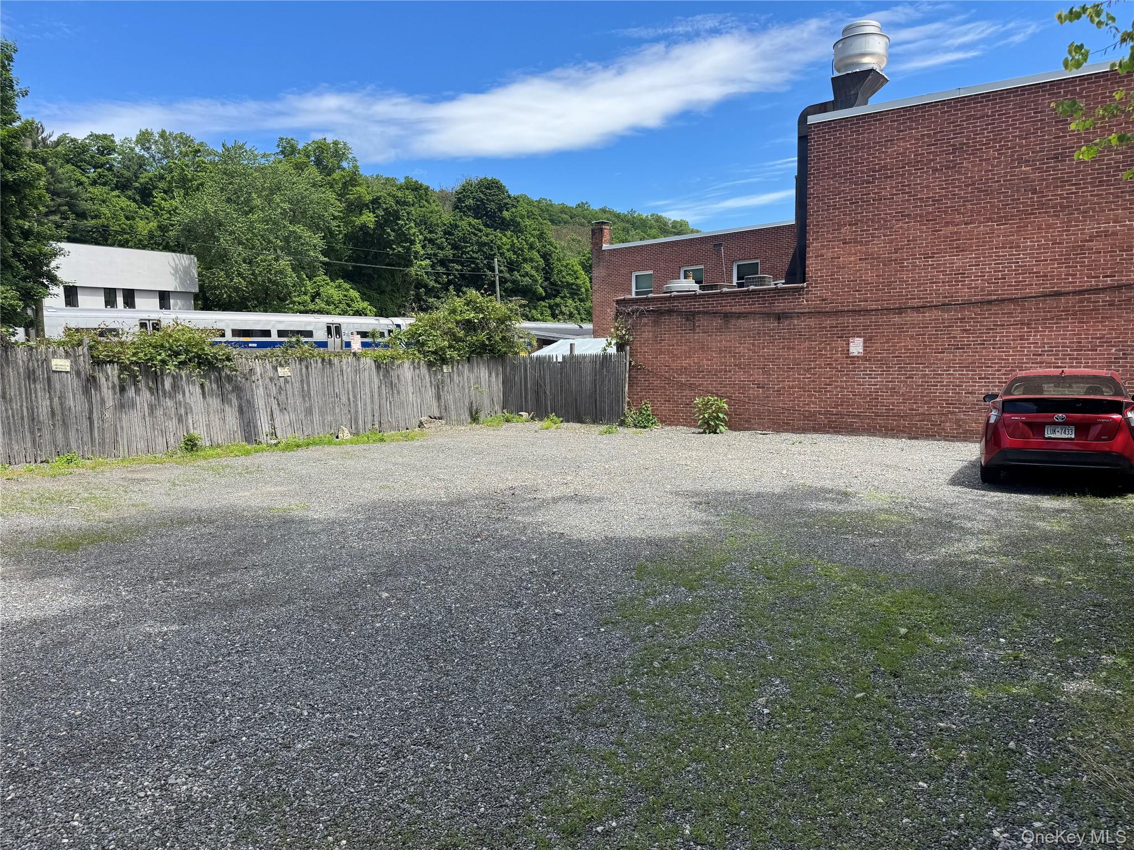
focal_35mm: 24
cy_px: 425
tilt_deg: -5.9
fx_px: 786
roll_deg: +1.2
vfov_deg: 56.8
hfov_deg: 71.6
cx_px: 567
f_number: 1.78
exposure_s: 1/2506
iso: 80
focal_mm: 6.76
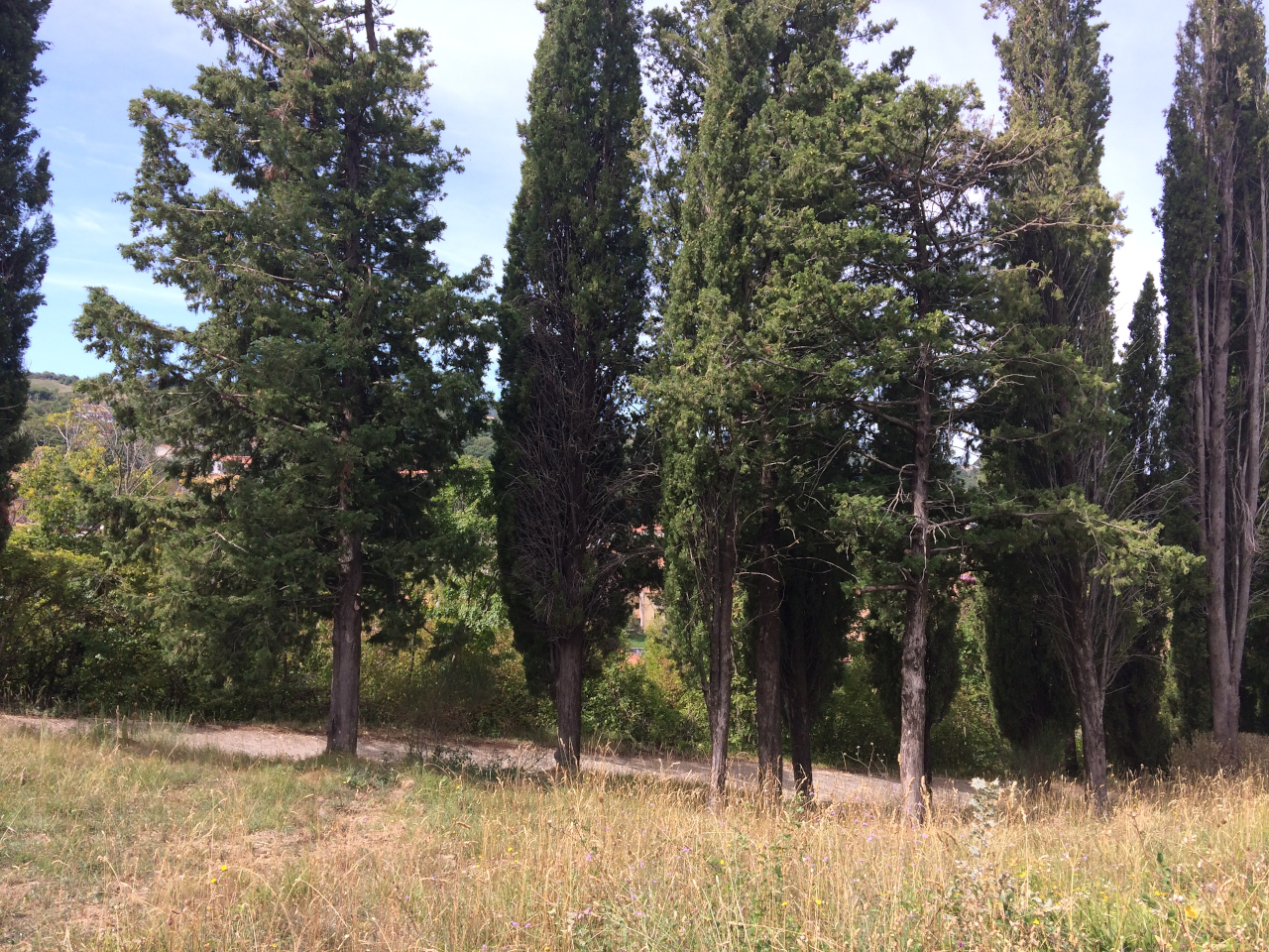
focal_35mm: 29
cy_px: 476
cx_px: 634
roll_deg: -0.8
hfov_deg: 61.7
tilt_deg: +0.5
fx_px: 1063
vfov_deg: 48.2
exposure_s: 1/1053
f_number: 2.2
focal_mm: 4.15
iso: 40
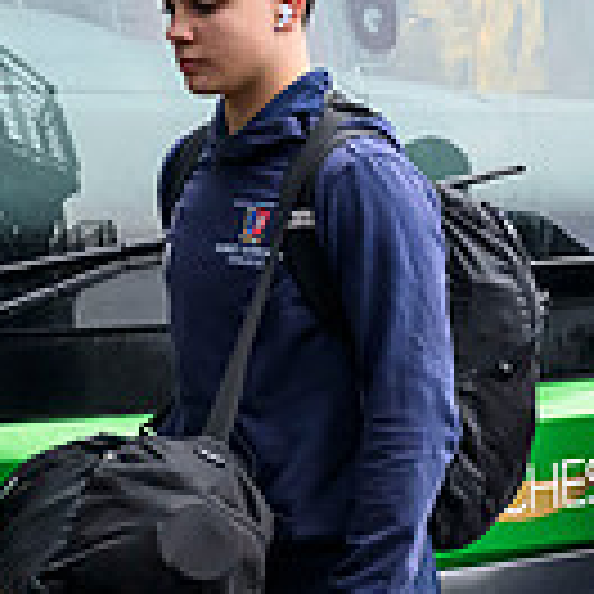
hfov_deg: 9.4
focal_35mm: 176
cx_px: 1102
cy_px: 614
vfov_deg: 9.9
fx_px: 3417
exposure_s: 1/640
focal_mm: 47
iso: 3200
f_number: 3.5
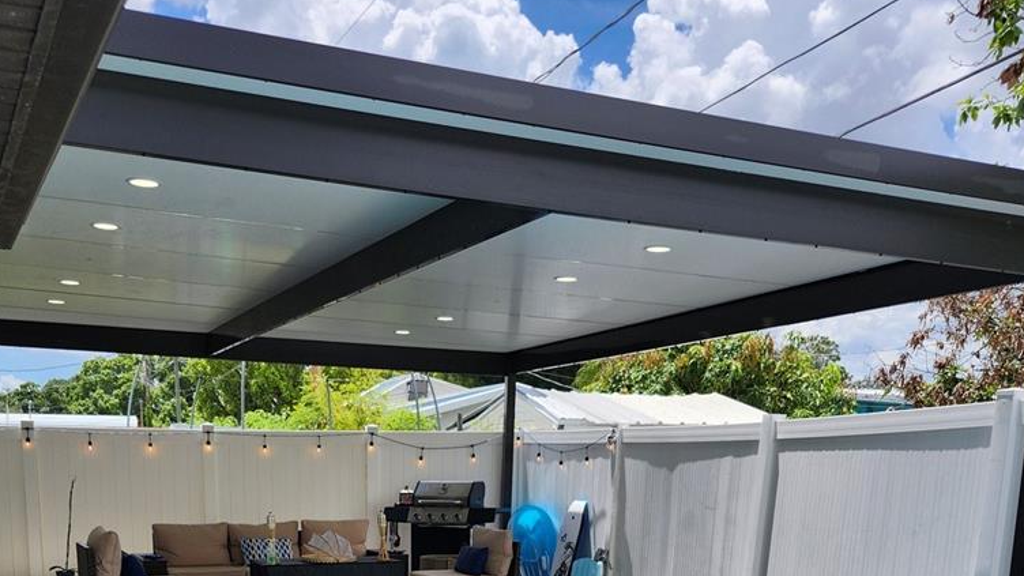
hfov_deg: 50.3
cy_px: 677
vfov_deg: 26.6
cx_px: 429
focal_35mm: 40
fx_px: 1086
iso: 25
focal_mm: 5.54
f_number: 1.8
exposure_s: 1/1728
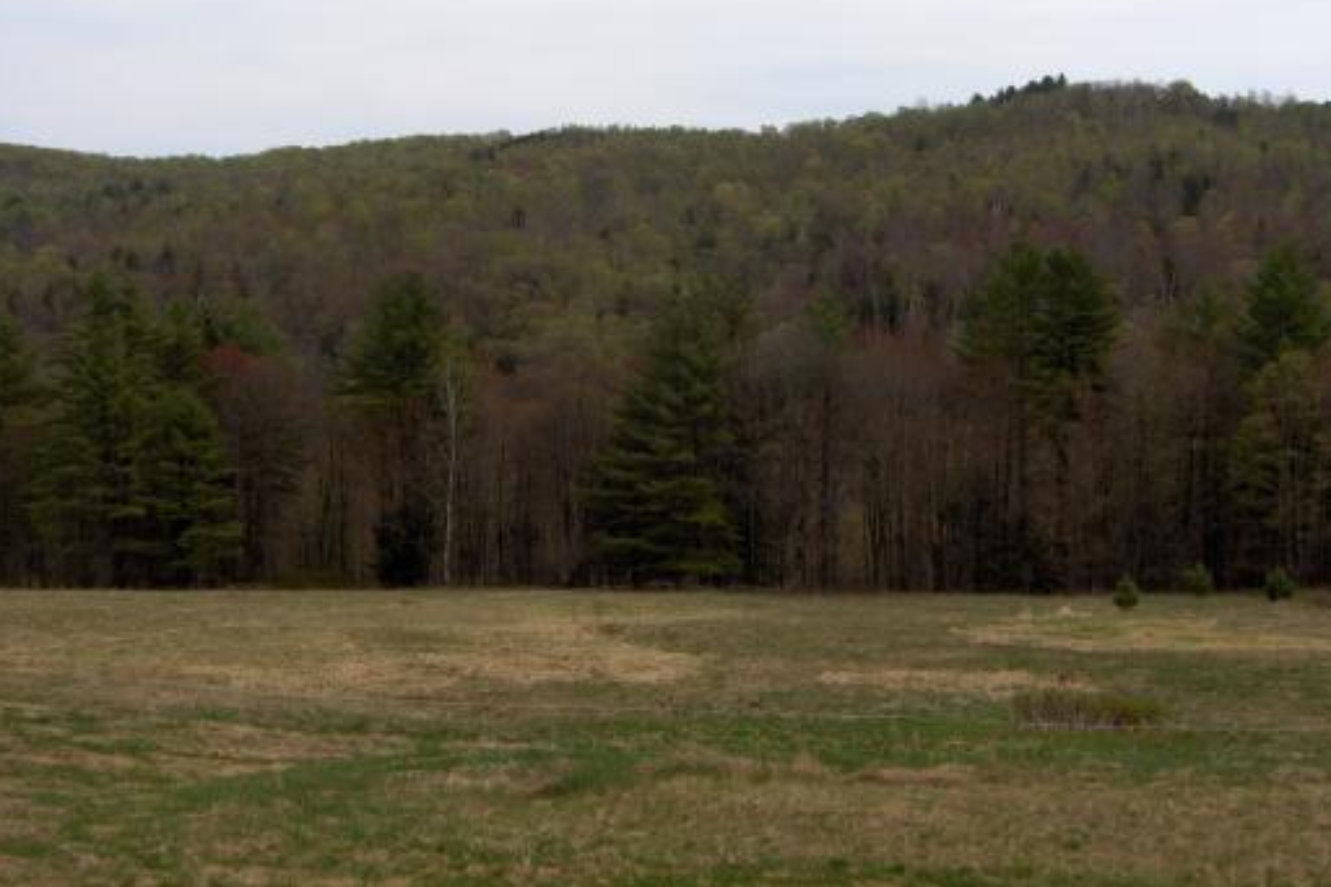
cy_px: 424
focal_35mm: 46
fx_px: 1700
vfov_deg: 29.2
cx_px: 702
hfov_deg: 42.7
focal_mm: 8
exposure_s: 1/714
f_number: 4.8
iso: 100
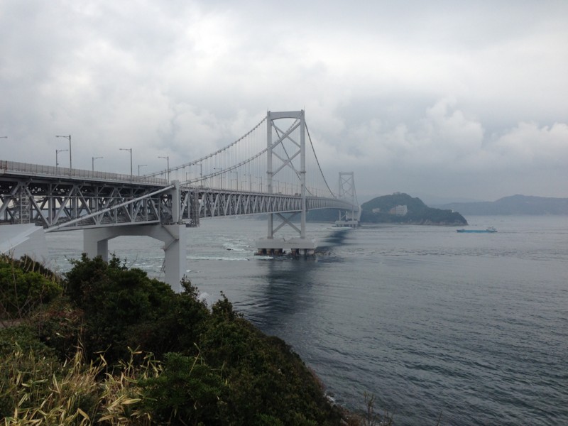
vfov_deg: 42.9
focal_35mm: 33
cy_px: 213
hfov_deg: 55.4
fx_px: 541
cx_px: 284
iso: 50
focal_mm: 4.13
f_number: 2.4
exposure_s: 1/935
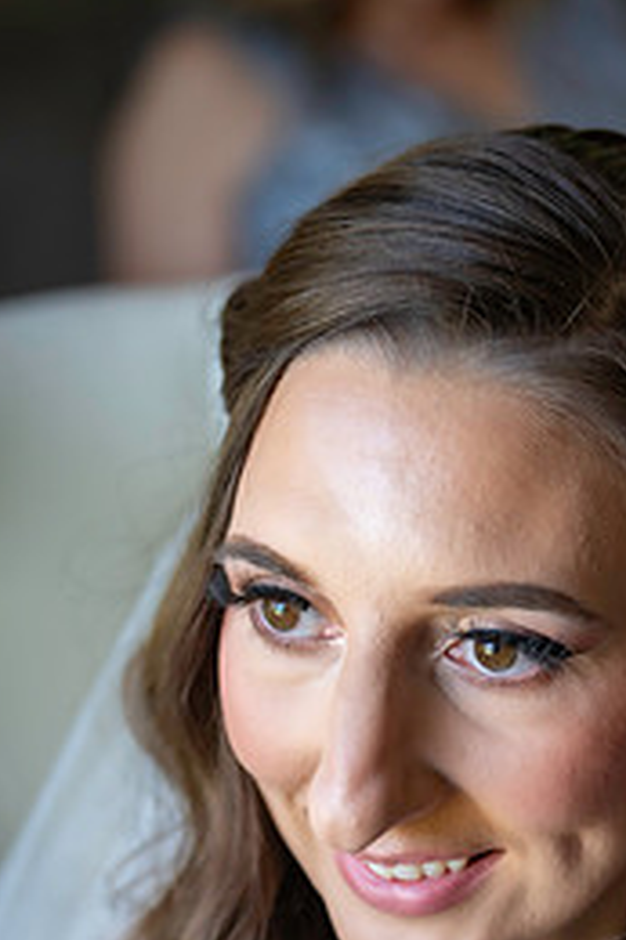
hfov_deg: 11.3
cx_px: 483
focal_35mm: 121
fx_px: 3160
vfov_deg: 16.8
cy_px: 806
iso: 1000
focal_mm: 70
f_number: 3.5
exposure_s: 1/125
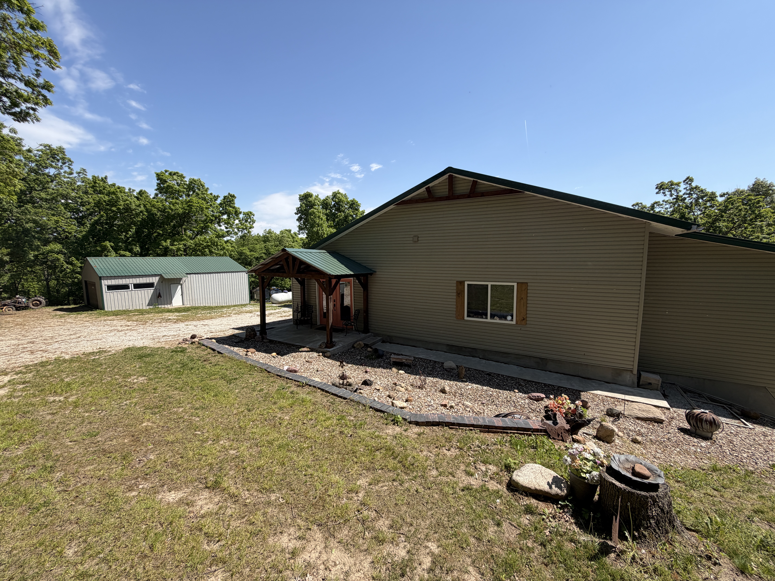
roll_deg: +0.1
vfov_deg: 85.7
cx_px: 388
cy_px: 290
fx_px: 313
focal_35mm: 14
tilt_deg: -6.7
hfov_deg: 102.1
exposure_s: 1/770
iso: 25
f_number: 2.2
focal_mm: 2.22
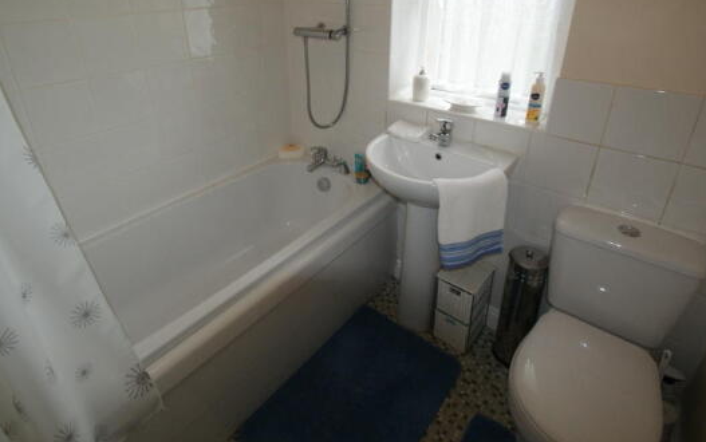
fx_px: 366
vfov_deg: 62.2
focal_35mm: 19
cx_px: 322
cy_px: 200
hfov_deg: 87.7
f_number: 5.6
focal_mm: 10
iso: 400
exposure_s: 1/80
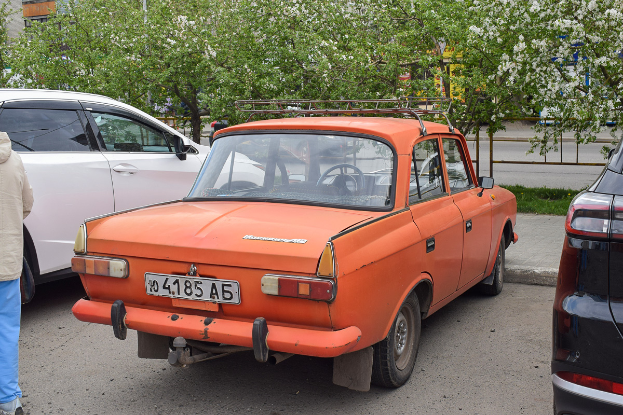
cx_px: 312
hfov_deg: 51.3
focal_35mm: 38
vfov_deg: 35.5
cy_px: 208
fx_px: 649
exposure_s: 1/320
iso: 200
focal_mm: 25
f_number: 6.3
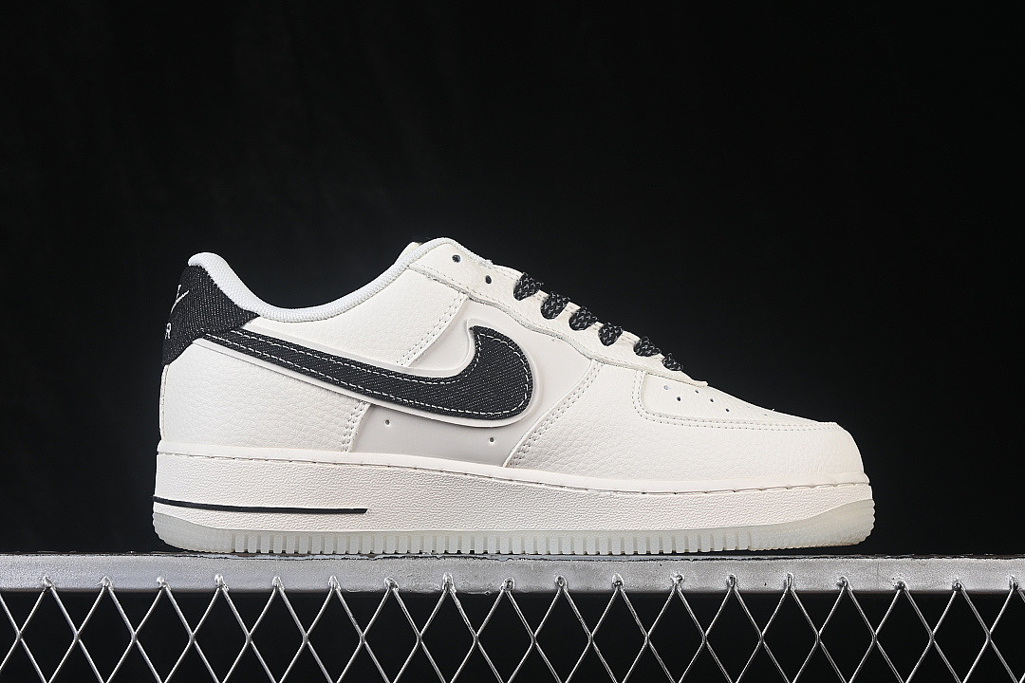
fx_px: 2135
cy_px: 342
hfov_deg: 27.0
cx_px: 512
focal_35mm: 75
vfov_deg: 18.2
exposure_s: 1/80
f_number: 8
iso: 160
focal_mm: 50
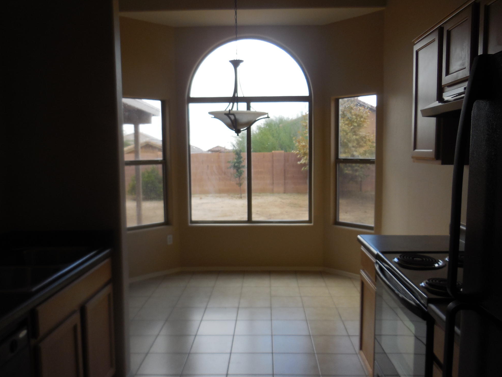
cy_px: 185
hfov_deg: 61.6
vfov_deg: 48.2
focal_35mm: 29
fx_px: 421
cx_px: 260
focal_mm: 4.5
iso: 125
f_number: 3.1
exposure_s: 1/200
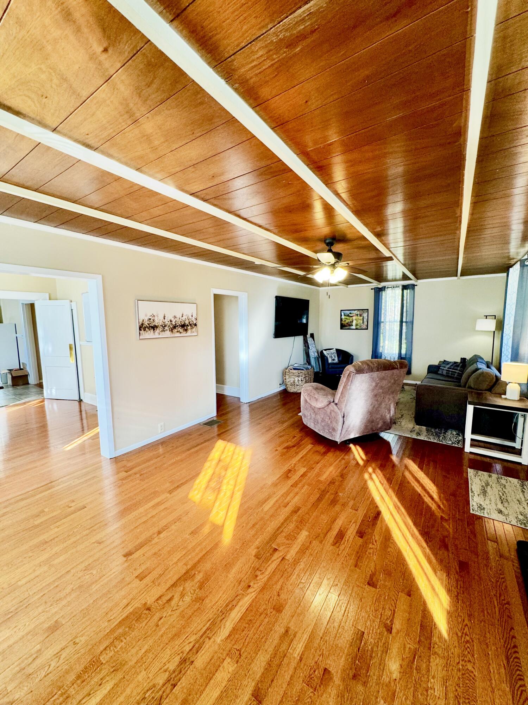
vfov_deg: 102.1
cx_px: 264
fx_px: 285
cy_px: 352
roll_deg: +0.4
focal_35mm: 14
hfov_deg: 85.7
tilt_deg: -7.0
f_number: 2.2
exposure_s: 1/120
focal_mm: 2.22
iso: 200
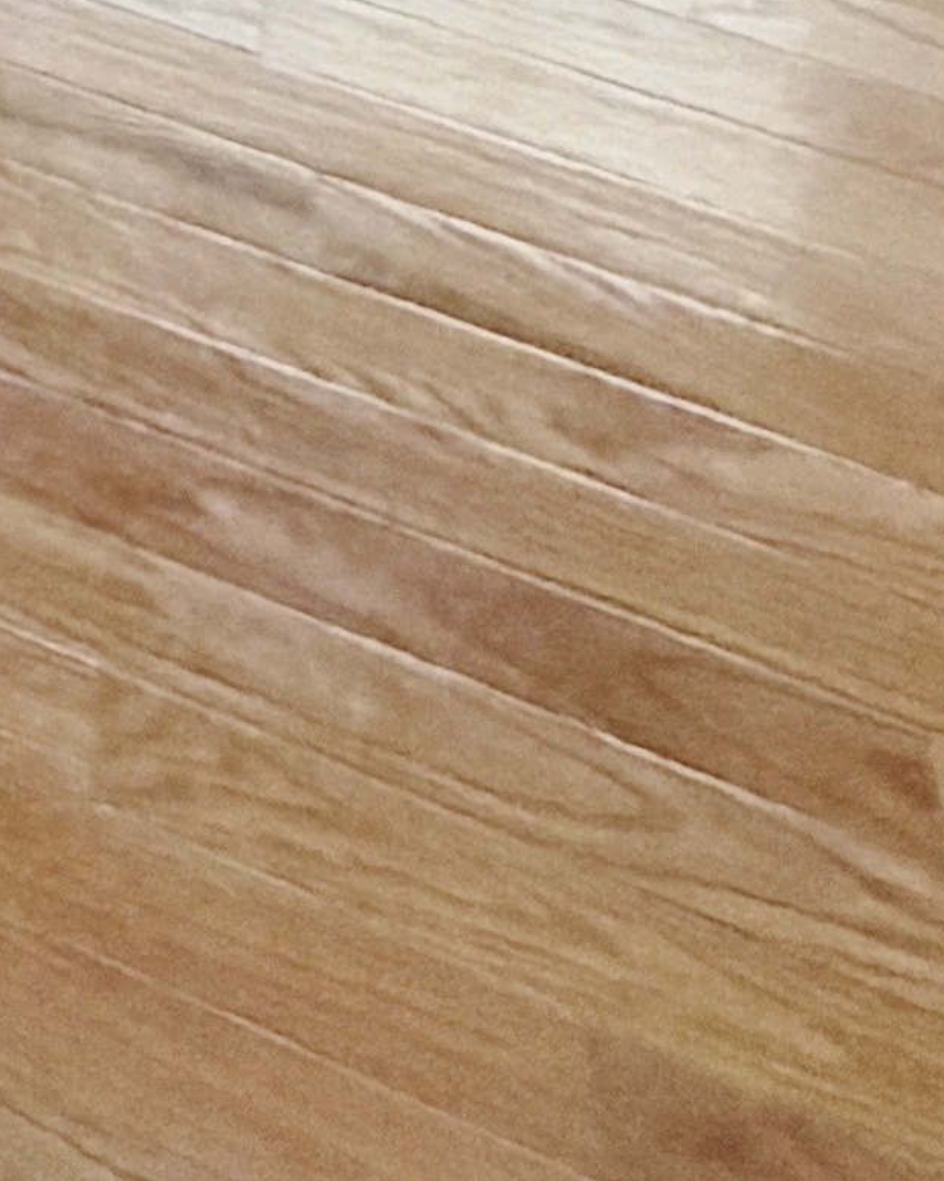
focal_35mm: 101
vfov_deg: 10.8
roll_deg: +0.9
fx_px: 3529
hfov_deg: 11.6
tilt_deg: -4.8
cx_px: -1534
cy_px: -2529
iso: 250
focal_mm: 2.22
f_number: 2.2
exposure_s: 1/120
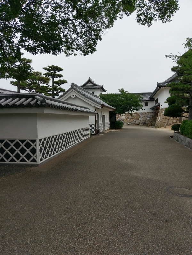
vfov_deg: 67.3
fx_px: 192
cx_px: 96
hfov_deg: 53.1
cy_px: 128
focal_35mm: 26
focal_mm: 4.58
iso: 100
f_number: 1.8
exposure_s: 1/932
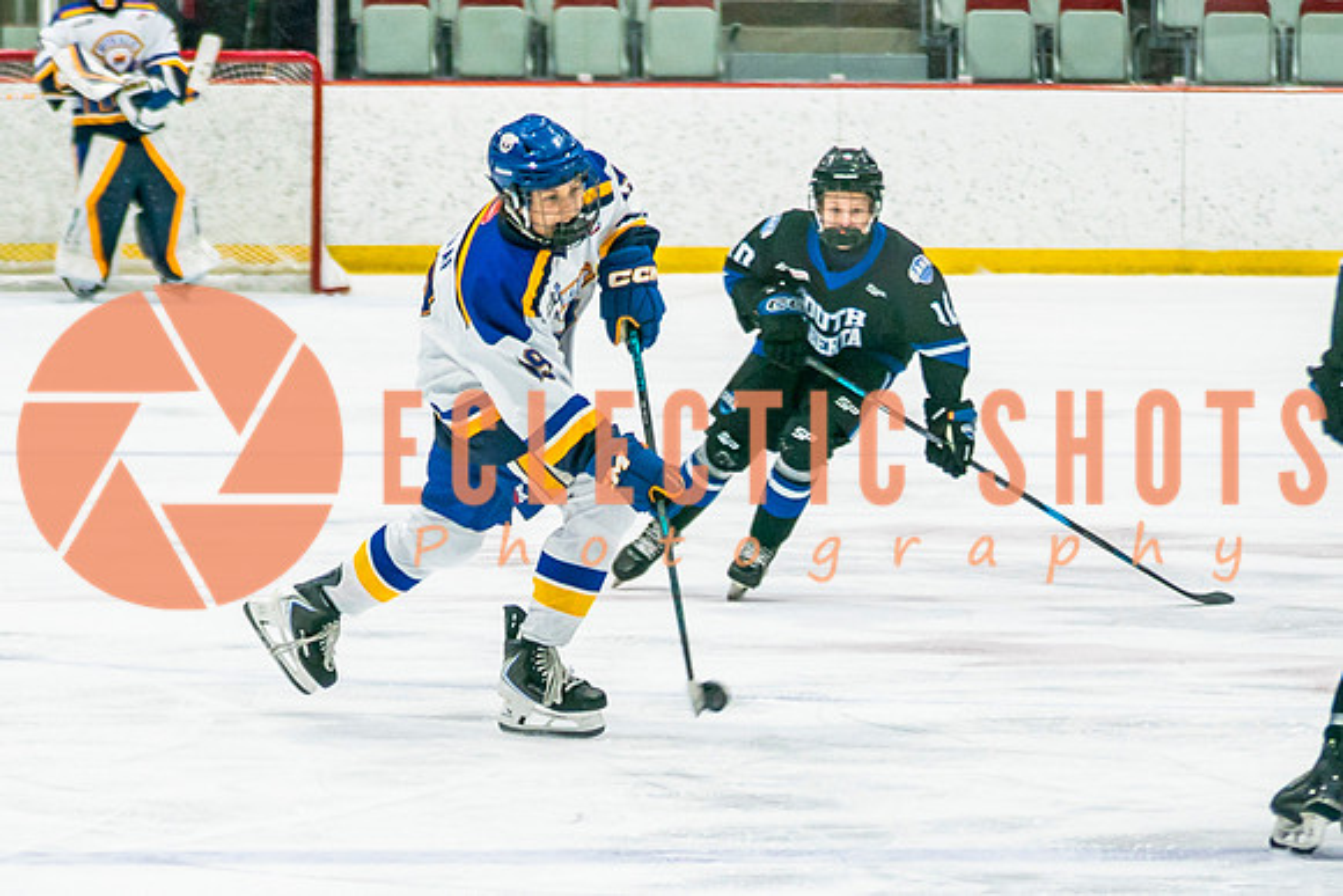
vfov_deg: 4.8
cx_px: 566
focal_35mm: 288
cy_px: 790
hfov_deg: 7.2
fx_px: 10734
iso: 320
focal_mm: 95
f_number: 2.8
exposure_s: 1/640
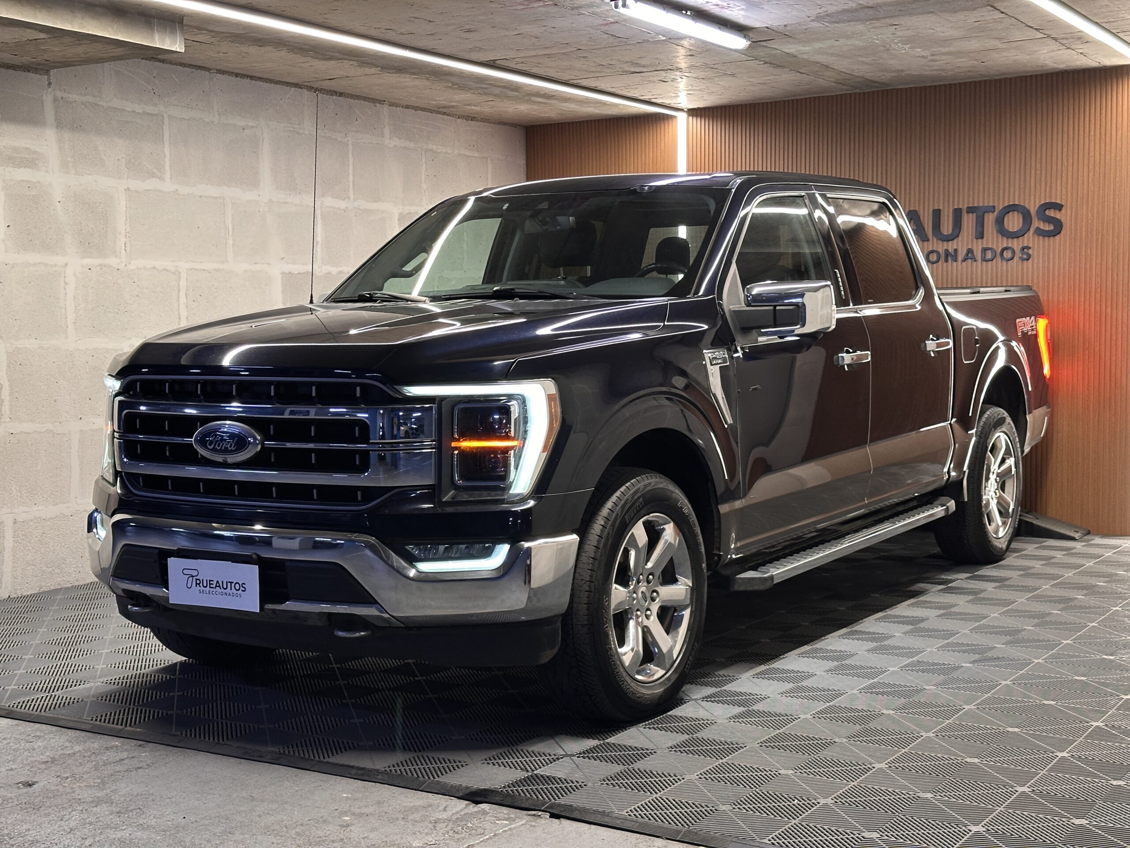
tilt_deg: -3.5
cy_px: 424
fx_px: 1567
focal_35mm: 48
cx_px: 565
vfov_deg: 30.3
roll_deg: +0.4
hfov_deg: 39.7
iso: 200
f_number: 1.78
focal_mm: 6.86
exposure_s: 1/33
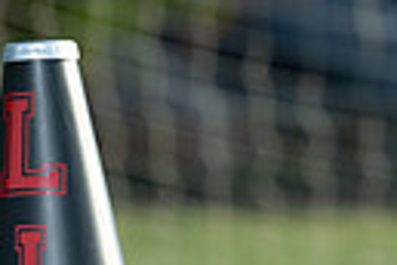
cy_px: 479
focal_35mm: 896
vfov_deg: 1.5
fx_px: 9880
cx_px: 816
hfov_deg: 2.3
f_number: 5.6
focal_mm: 200
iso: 100
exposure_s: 1/200
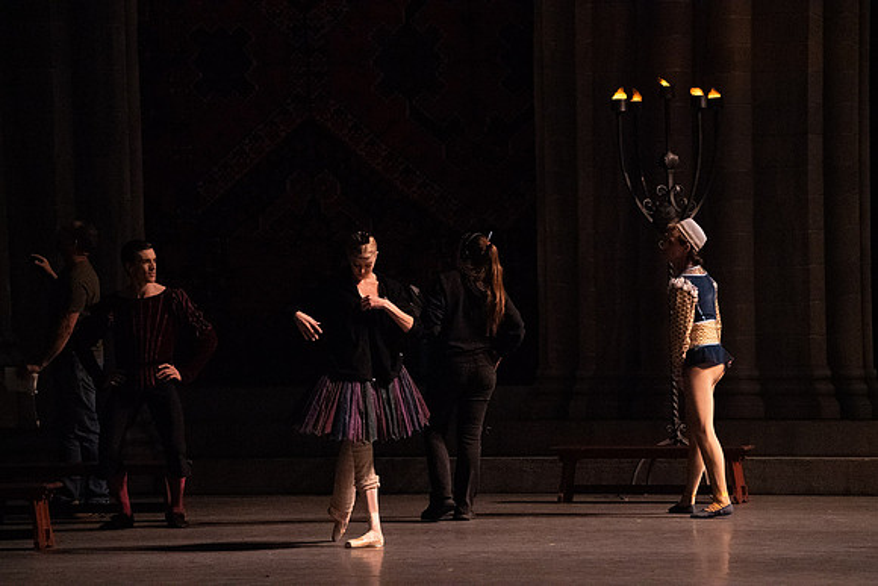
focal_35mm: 200
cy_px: 293
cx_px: 439
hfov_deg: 10.3
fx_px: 4879
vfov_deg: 6.9
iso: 25600
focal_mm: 200
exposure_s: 1/320
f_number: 6.3
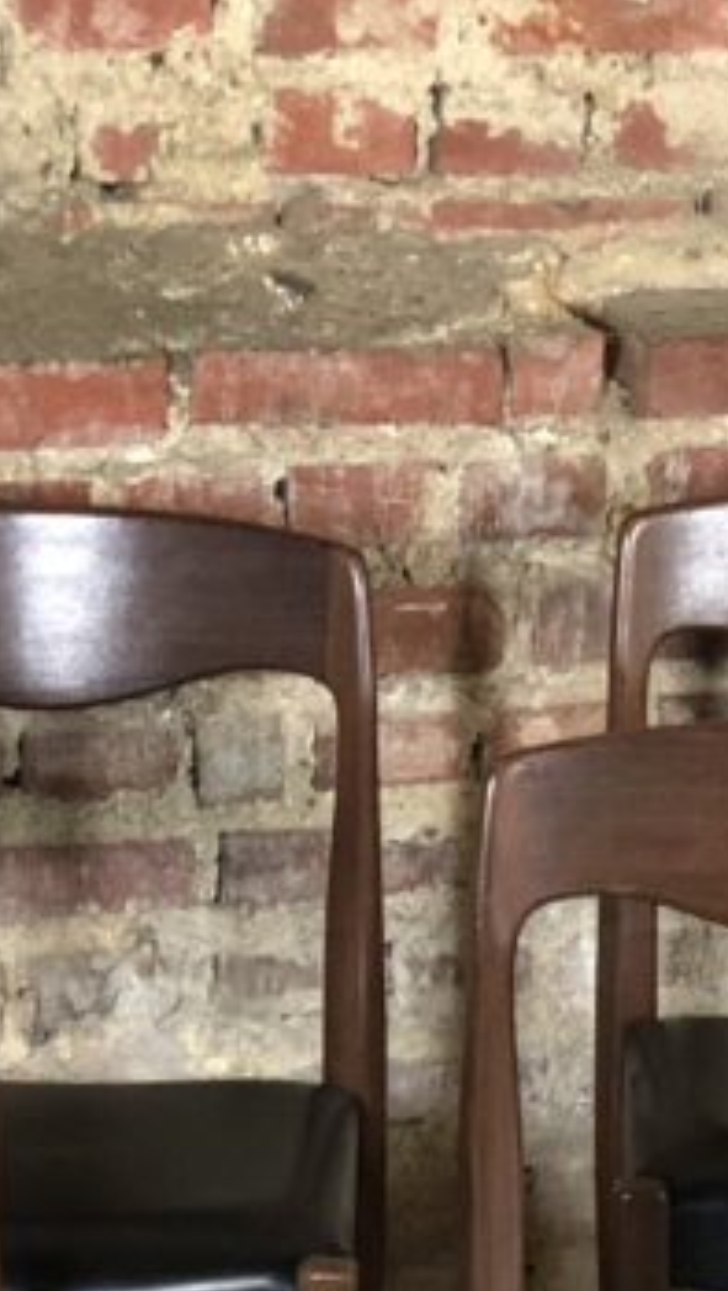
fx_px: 5682
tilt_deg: -19.6
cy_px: 1324
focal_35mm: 166
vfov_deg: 12.8
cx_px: 754
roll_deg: -2.2
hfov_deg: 7.3
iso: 160
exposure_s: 1/11
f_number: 2.4
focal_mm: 6
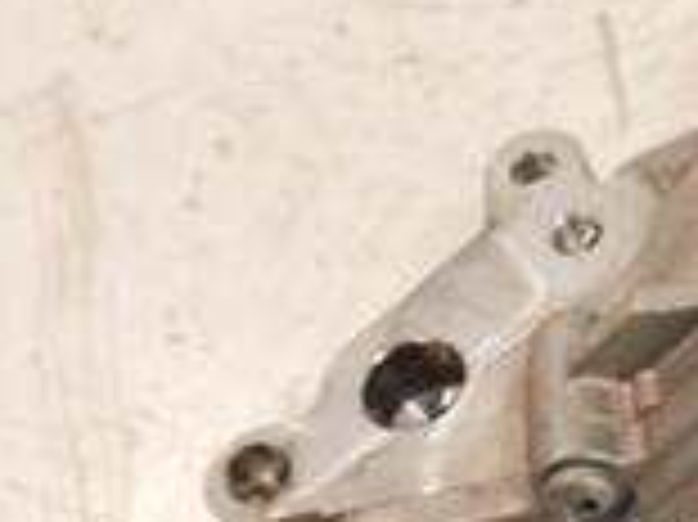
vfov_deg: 15.9
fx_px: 1874
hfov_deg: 19.4
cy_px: 207
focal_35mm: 93
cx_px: 928
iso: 1000
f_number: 3.6
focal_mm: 15
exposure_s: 1/125
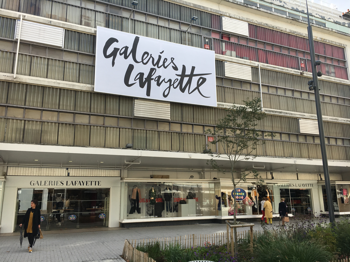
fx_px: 293
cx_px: 175
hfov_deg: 61.7
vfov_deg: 48.2
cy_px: 131
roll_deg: +2.2
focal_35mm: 29
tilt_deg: +12.2
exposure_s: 1/777
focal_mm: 4.15
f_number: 2.2
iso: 25
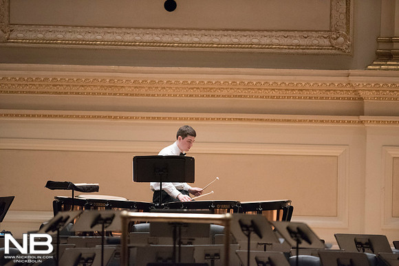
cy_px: 133
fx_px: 3326
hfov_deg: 6.9
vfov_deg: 4.6
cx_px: 200
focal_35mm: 300
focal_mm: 300
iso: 12800
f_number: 2.8
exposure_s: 1/1000
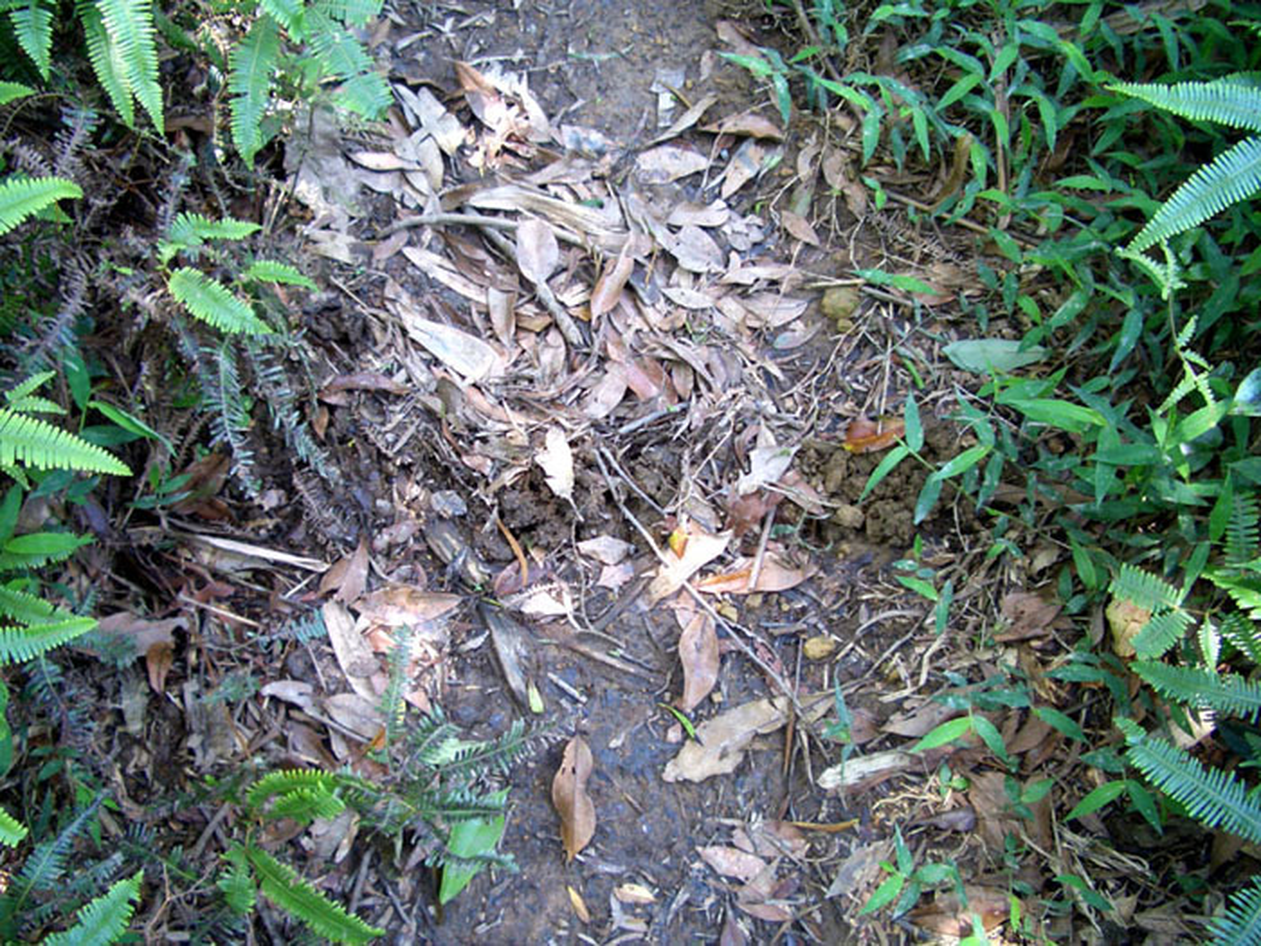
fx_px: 1275
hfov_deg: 52.6
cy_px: 473
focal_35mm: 35
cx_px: 630
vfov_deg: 40.7
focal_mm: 5.8
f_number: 2.6
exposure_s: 1/40
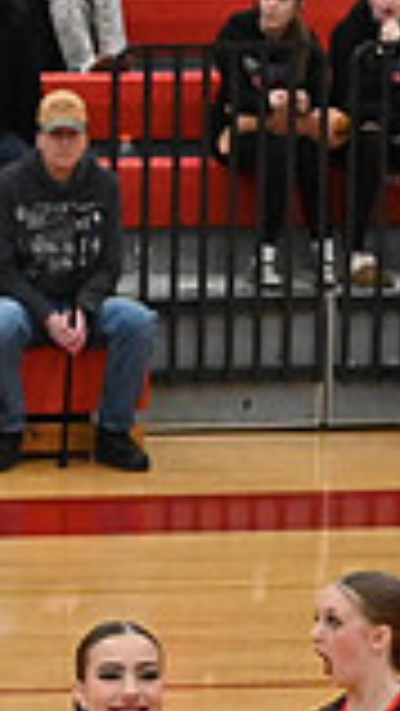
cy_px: 686
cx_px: -894
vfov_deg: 5.3
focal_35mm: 403
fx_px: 7591
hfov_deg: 3.0
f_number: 4
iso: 8000
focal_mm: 70
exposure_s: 1/400
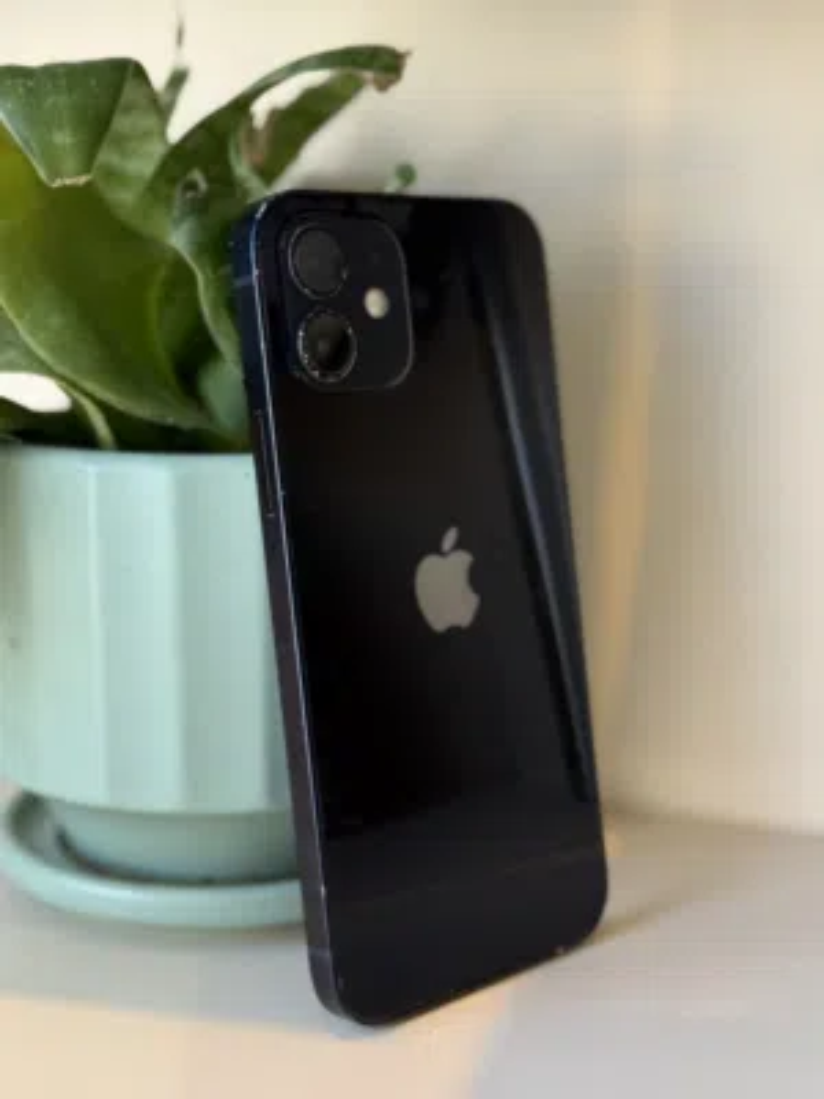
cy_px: 550
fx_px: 1523
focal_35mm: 48
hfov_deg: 30.3
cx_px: 412
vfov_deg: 39.7
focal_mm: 6.76
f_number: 1.78
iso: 125
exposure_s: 1/242
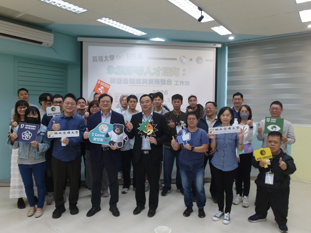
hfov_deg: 71.6
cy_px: 116
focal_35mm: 24
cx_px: 156
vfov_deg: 56.8
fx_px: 216
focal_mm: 5.2
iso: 80
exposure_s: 1/30
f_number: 2.8
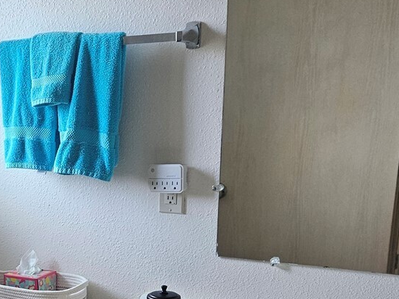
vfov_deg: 21.0
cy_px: 321
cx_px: -31
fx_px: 772
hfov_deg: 26.8
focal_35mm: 67
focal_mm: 5.4
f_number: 1.8
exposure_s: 1/120
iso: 320
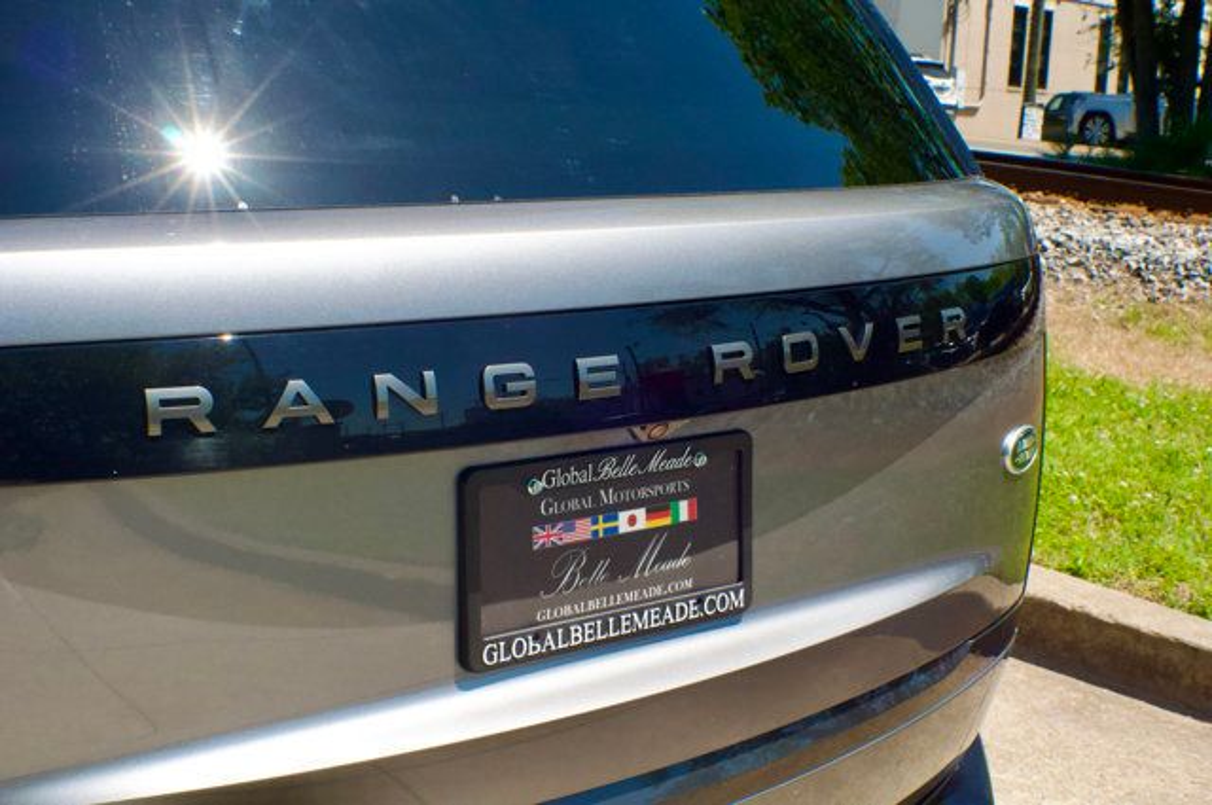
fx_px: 2522
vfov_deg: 18.1
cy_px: 402
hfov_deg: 27.0
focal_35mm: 75
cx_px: 606
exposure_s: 1/800
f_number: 14
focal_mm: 50
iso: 2000
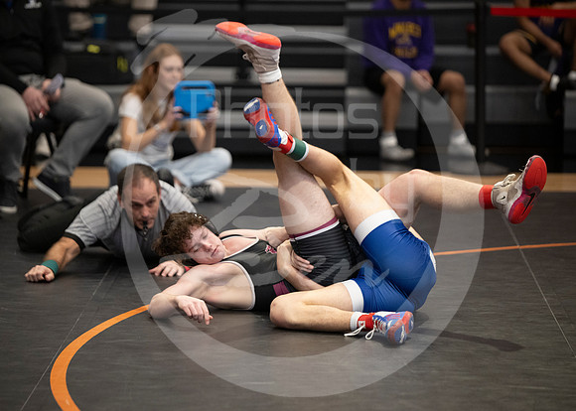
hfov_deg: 10.8
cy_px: 214
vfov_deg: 7.7
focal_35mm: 186
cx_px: 265
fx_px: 3038
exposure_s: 1/1000
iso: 3200
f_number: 2.8
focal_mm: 170
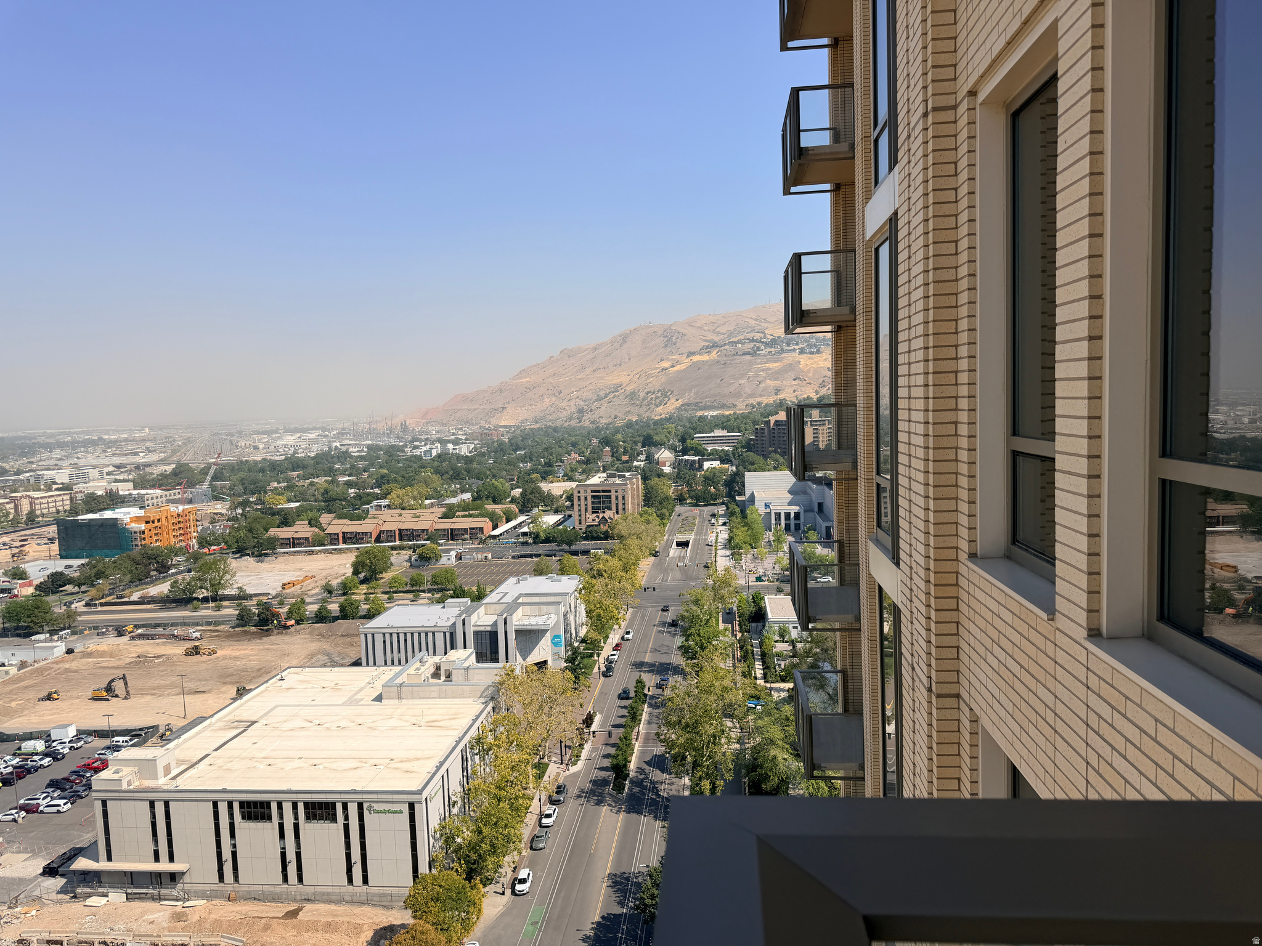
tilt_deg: -4.8
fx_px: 875
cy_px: 473
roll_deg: +1.7
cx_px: 631
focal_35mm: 24
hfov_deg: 71.6
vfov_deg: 56.8
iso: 80
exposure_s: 1/5714
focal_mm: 6.76
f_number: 1.78
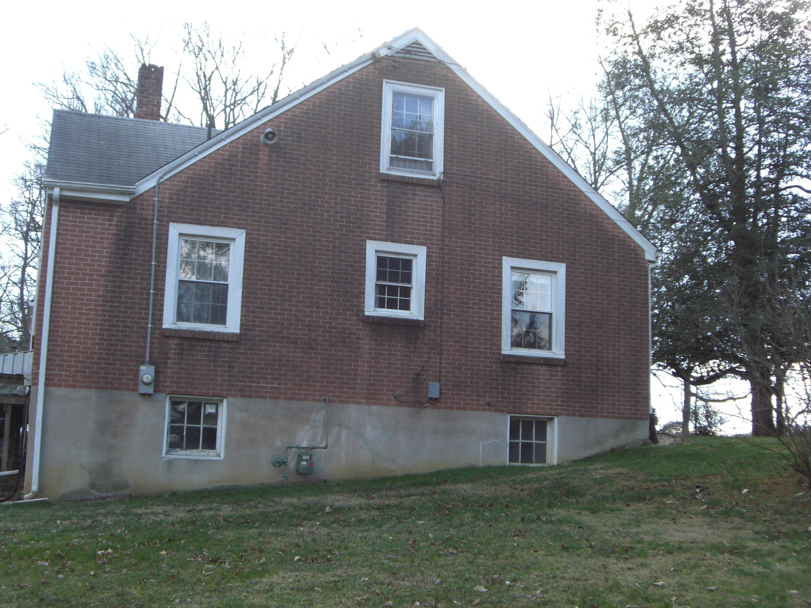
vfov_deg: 30.9
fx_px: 1101
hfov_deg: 40.4
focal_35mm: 47
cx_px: 406
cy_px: 304
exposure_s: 1/160
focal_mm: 7.6
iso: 64
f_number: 3
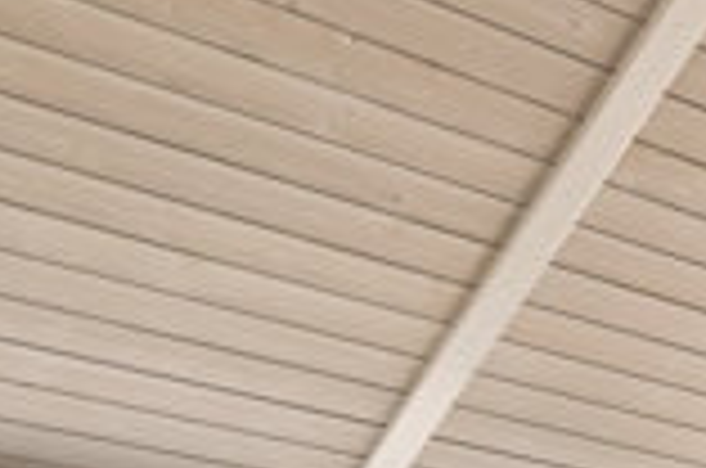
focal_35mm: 92
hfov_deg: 17.1
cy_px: 1006
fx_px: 1801
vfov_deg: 12.6
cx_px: 1358
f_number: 5
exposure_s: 1/100
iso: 400
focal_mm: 18
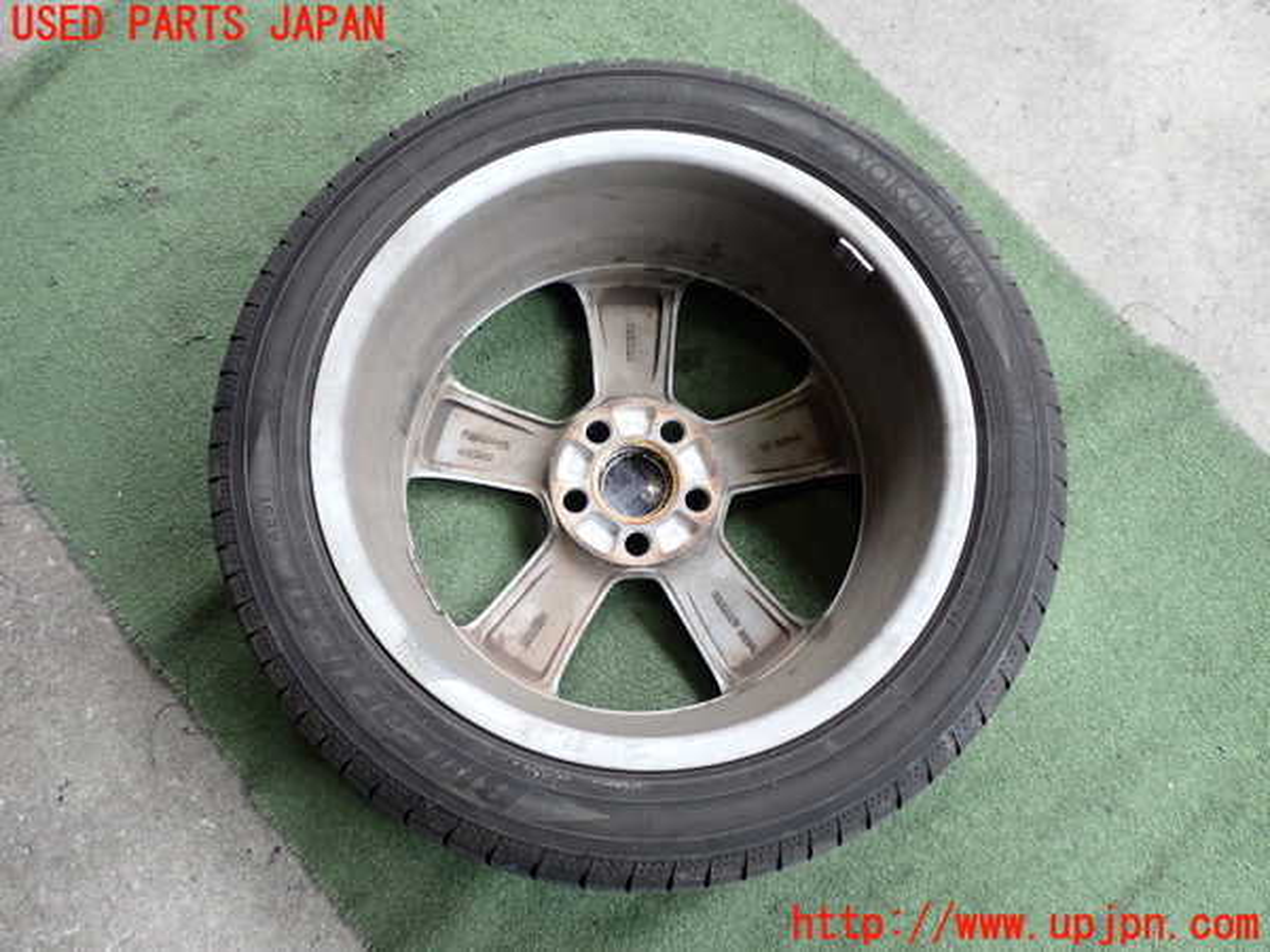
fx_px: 1101
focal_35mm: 30
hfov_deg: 60.0
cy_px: 476
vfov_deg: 46.8
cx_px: 635
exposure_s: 1/125
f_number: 2.3
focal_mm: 5.4
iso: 200
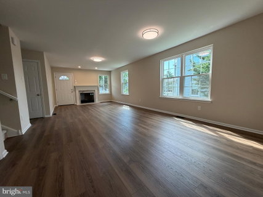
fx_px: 106
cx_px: 132
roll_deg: +1.9
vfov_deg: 85.6
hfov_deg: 102.1
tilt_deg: -5.4
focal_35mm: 14
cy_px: 98
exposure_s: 1/120
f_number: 2.2
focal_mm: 2.22
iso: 160
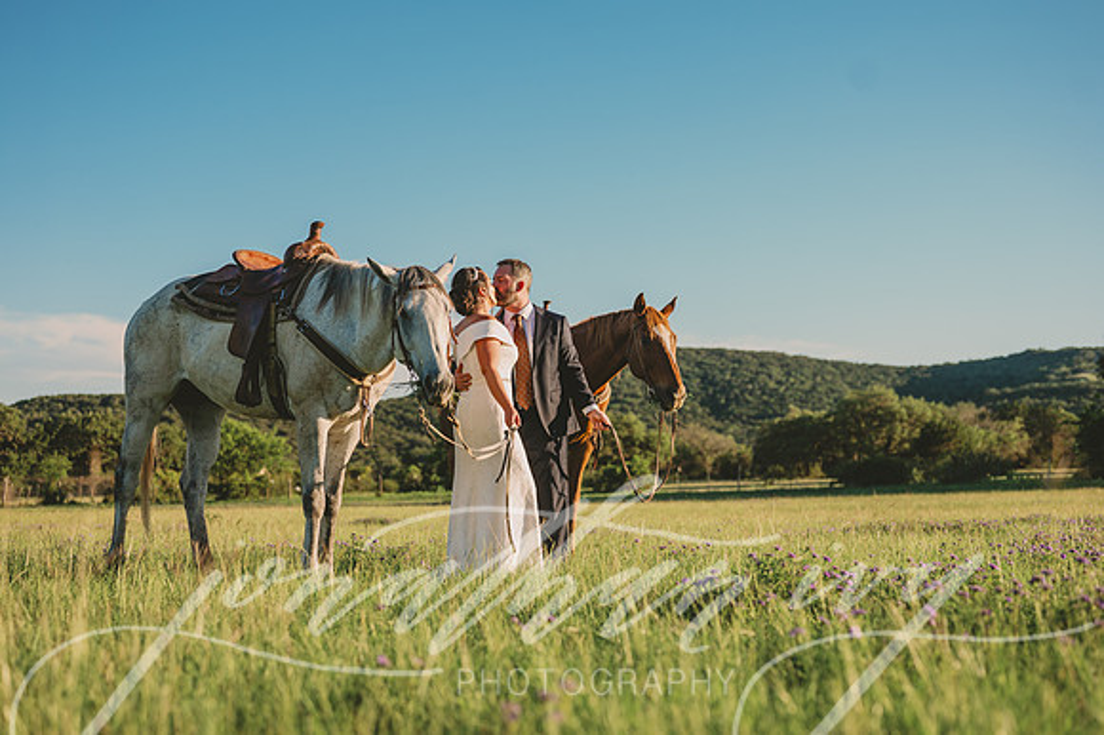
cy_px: 368
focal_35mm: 50
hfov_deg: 39.6
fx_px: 1532
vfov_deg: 27.0
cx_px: 552
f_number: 2.8
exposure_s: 1/1600
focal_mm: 50
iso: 80
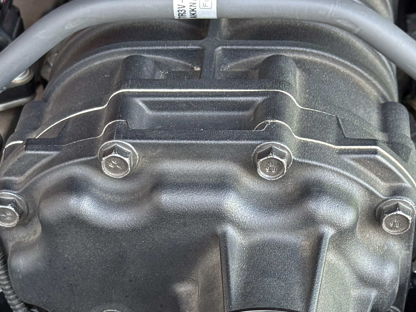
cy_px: 314
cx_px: 181
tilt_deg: -45.7
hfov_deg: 23.0
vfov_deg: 17.0
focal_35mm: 85
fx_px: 1021
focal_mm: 5.96
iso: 125
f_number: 1.6
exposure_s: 1/102
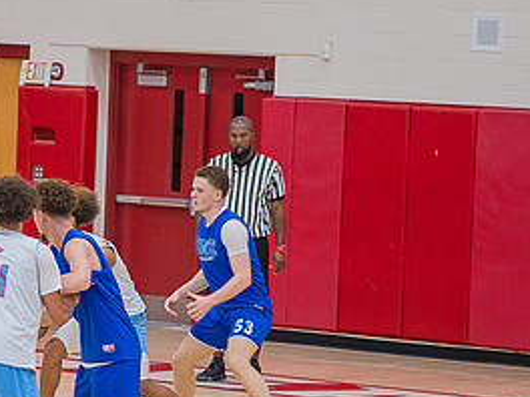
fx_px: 3874
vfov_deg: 5.9
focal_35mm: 253
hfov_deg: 7.8
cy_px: 277
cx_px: 56
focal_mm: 120
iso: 1000
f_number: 4.8
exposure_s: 1/250
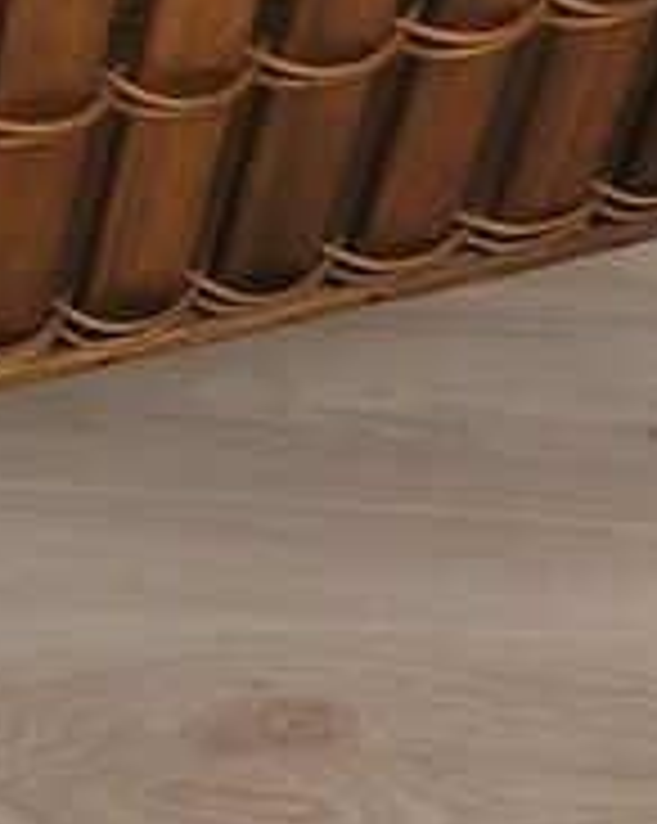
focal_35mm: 127
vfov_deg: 14.4
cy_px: -306
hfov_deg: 12.0
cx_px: 36
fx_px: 3092
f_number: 1.8
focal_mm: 5.58
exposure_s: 1/100
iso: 80
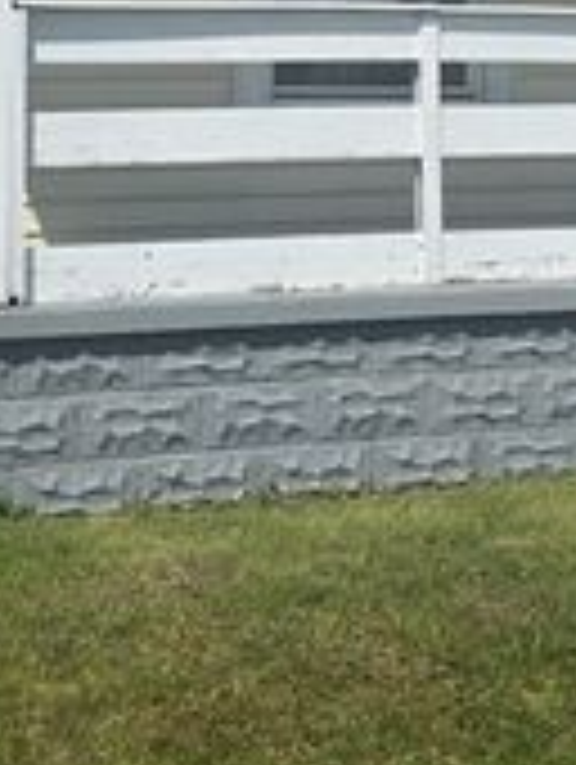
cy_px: -124
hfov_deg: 16.4
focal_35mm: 90
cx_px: 392
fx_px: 1992
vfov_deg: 20.5
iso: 64
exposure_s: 1/7944
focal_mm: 6.3
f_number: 1.7
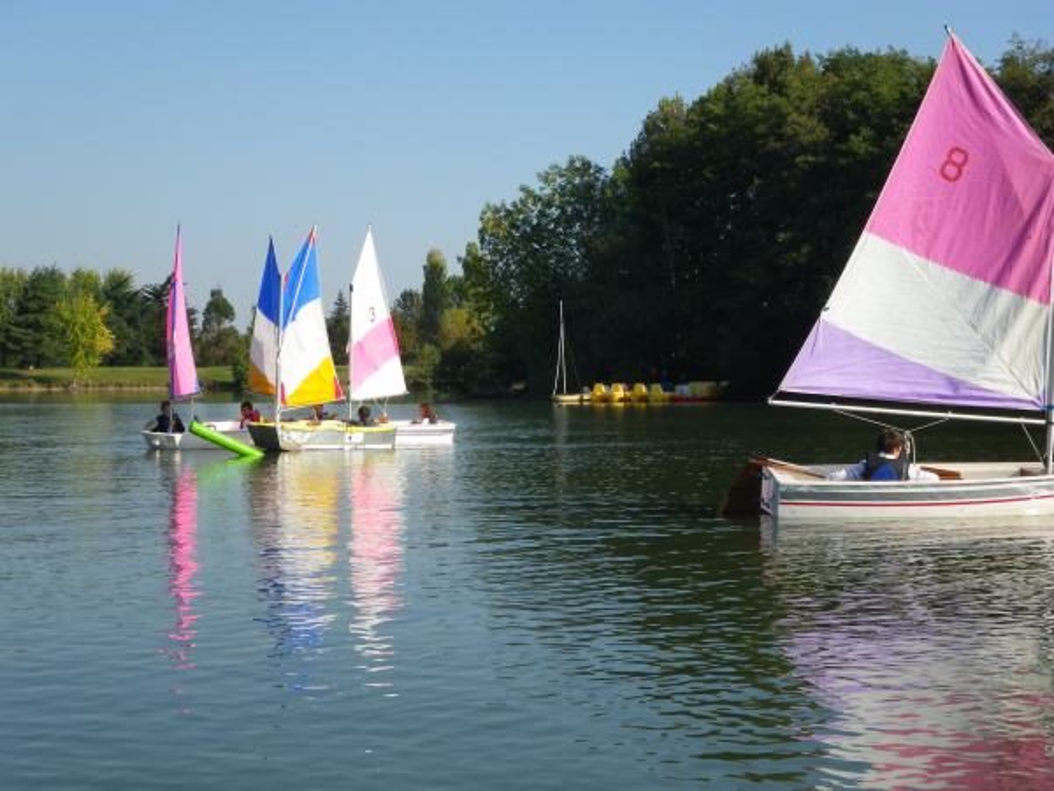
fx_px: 1888
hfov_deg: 31.2
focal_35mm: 62
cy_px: 396
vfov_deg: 23.7
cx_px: 527
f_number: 5.5
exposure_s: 1/320
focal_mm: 11.1
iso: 80
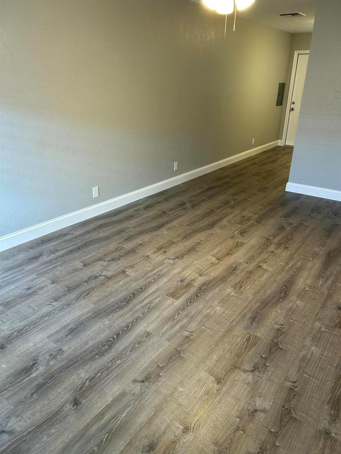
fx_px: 341
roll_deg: -0.3
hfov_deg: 53.1
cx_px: 170
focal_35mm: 26
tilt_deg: -22.6
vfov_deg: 67.3
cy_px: 227
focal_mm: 5.7
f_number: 1.5
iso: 100
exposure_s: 1/60
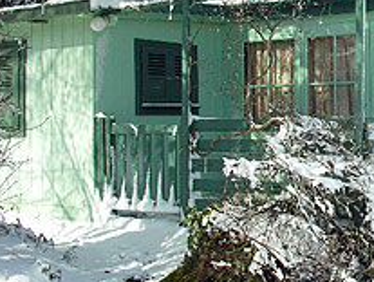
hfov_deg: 24.2
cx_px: 396
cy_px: 112
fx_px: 823
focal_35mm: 76
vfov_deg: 19.4
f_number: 6.3
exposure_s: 1/194
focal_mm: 8.9
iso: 50
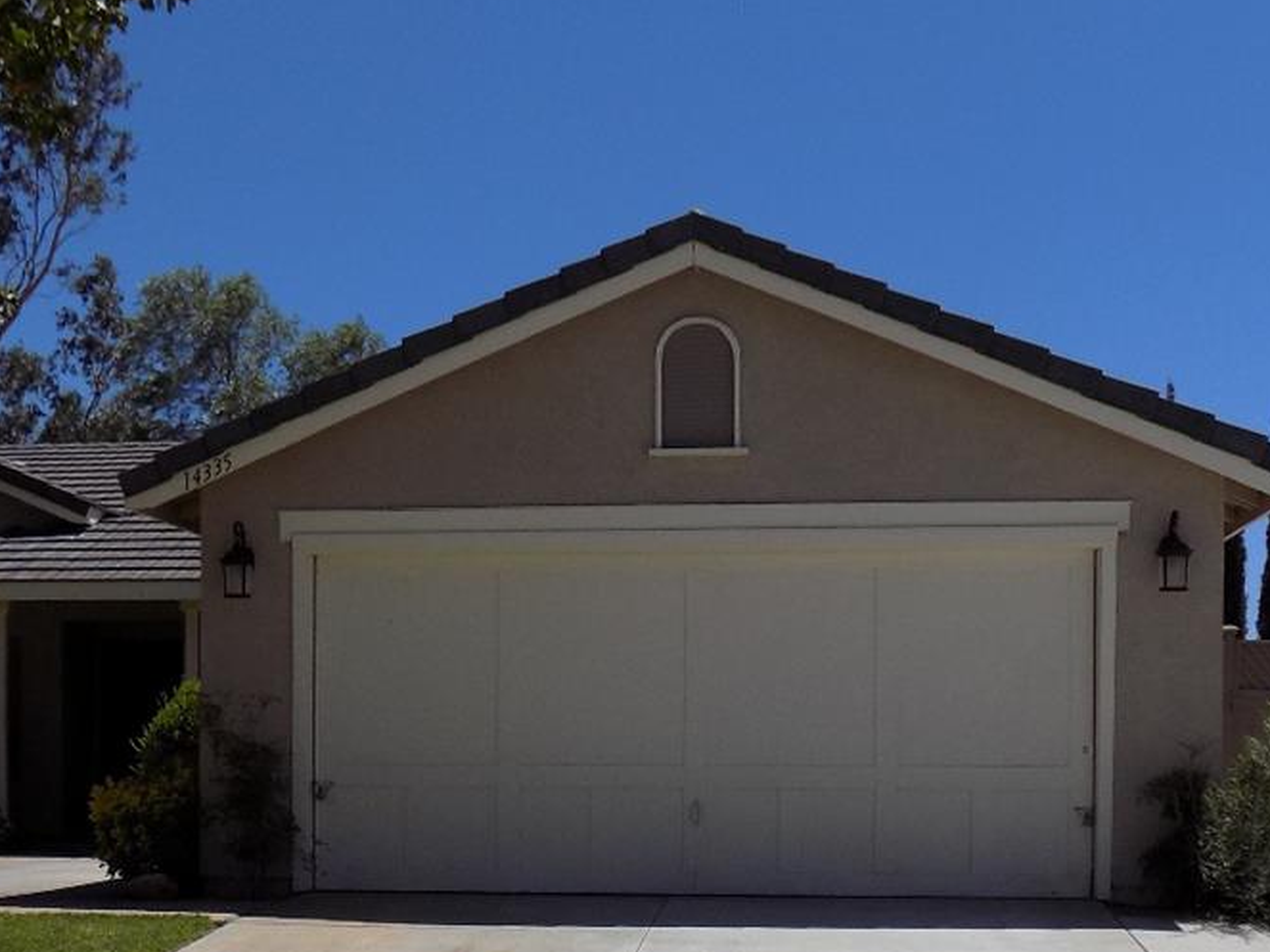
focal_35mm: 52
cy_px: 862
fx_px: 1907
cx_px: 573
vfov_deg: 27.0
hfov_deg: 36.8
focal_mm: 4
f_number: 9.9
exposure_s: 1/250
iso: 80
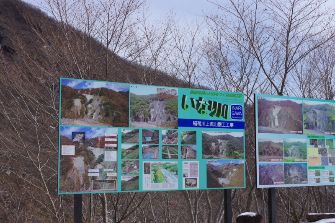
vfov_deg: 25.9
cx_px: 168
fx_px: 483
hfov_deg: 38.2
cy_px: 112
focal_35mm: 52
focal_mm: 35
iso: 400
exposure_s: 1/1000
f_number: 8
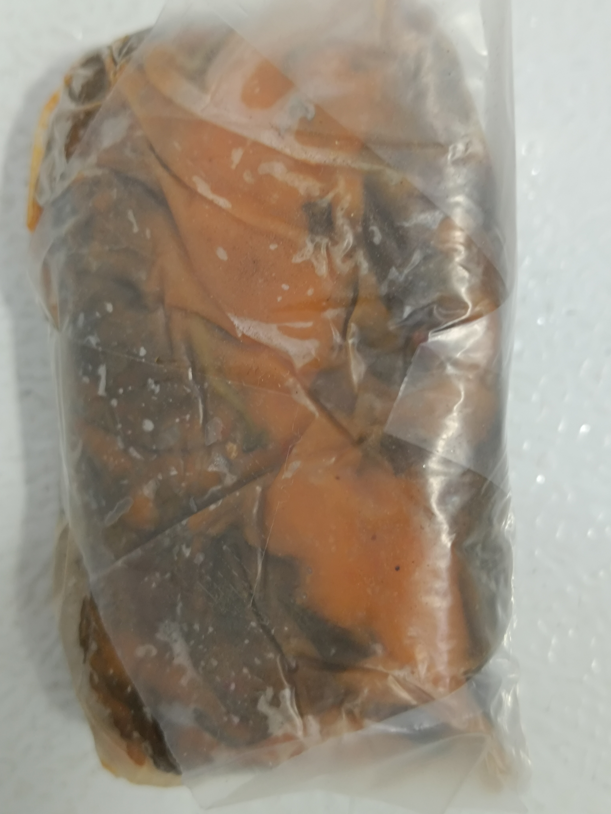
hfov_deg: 56.8
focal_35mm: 24
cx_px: 306
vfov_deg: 71.6
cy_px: 407
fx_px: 565
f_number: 1.88
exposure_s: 1/50.1
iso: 656
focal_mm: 5.59
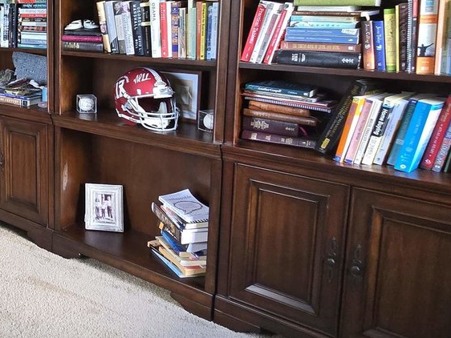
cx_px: -87
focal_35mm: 37
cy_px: 79
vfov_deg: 37.6
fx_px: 482
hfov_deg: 37.9
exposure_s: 1/60
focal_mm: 2.2
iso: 500
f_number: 2.2
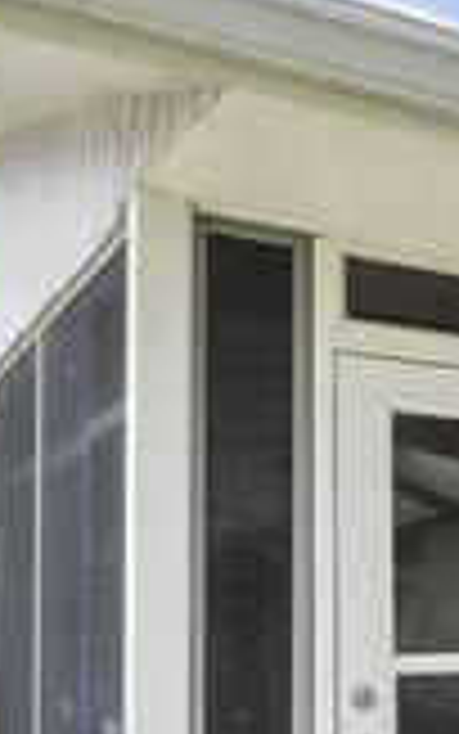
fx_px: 1200
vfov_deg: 32.7
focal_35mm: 60
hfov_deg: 15.4
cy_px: 624
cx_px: 1012
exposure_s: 1/125
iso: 100
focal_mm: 10
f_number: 11
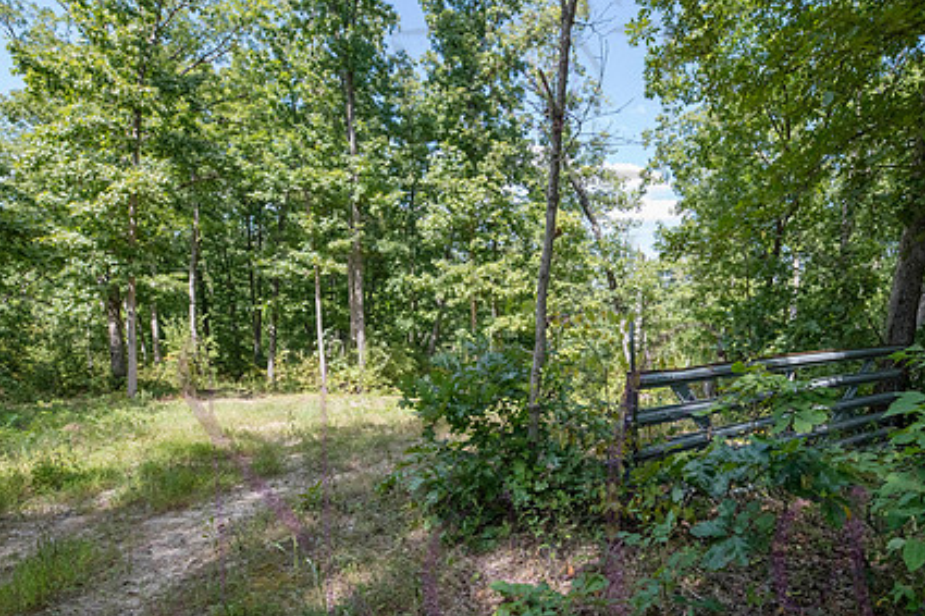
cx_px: 561
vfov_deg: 61.3
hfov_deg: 82.8
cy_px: 373
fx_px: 514
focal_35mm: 20
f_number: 7.1
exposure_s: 1/200
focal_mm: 14
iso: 320
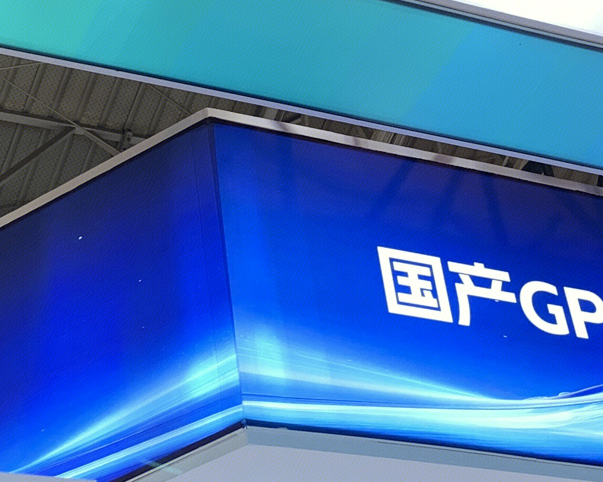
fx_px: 1677
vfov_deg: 16.3
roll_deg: +10.1
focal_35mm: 94
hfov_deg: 20.4
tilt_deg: +40.0
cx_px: 345
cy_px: 107
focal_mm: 4.25
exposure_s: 1/100
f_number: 1.8
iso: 32
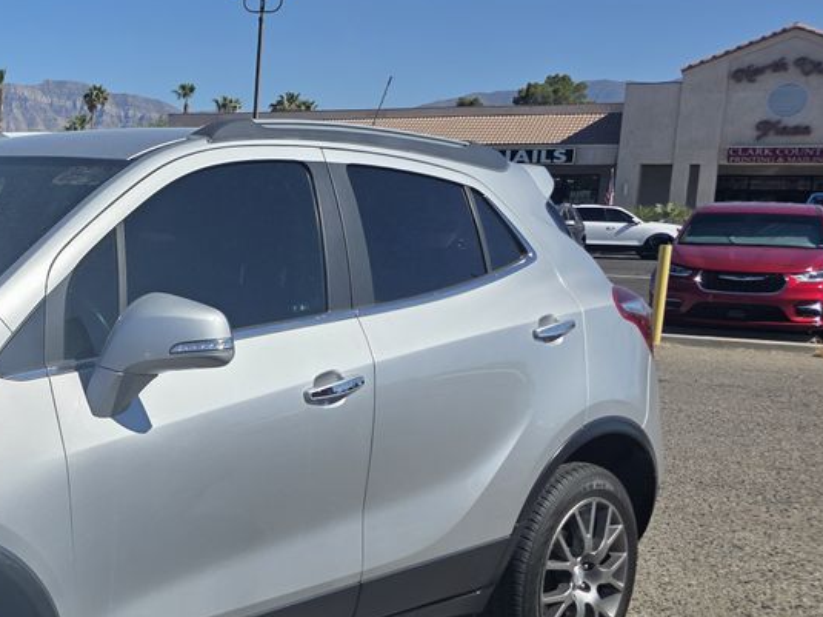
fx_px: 1307
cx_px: -120
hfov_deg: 30.6
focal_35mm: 55
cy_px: 374
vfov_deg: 26.5
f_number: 1.7
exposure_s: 1/7944
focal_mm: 6.3
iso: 40
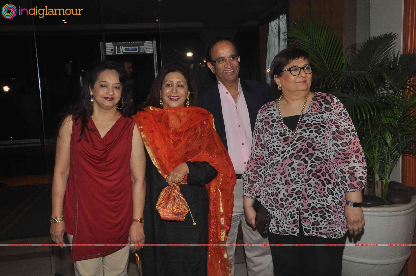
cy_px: 138
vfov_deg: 35.4
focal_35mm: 38
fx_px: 433
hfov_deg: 51.3
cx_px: 208
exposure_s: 1/200
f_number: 10
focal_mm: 25
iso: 1250
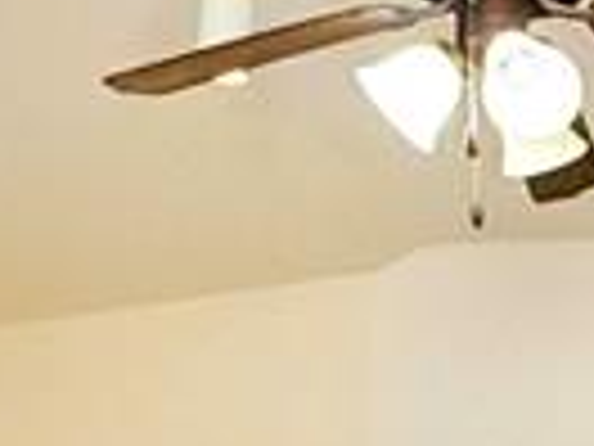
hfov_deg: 15.3
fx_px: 1870
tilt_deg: -1.6
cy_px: 933
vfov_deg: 11.9
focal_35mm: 109
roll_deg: +0.6
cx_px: 1098
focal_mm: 2.22
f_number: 2.2
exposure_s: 1/60
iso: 500
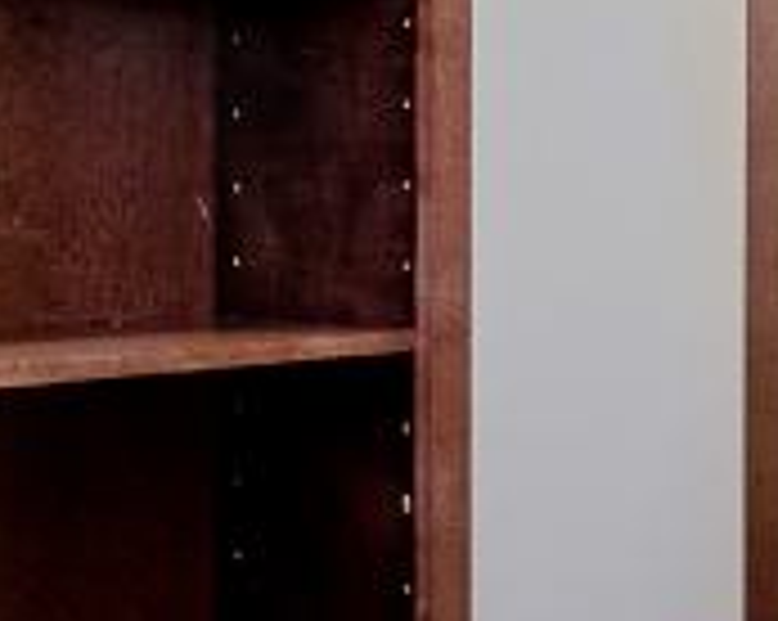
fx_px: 1403
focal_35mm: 61
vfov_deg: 24.8
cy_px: 207
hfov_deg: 26.7
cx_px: 980
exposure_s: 1/5
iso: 500
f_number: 4
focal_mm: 10
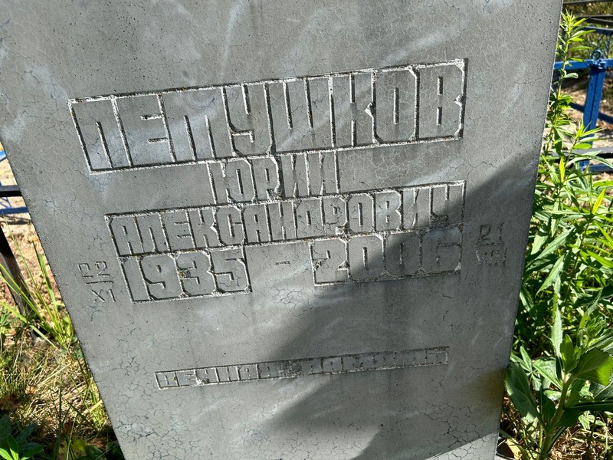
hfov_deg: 67.3
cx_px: 306
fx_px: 460
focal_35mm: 26
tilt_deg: -29.7
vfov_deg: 53.1
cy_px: 230
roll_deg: +3.1
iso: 50
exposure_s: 1/2045
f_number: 1.5
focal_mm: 5.7
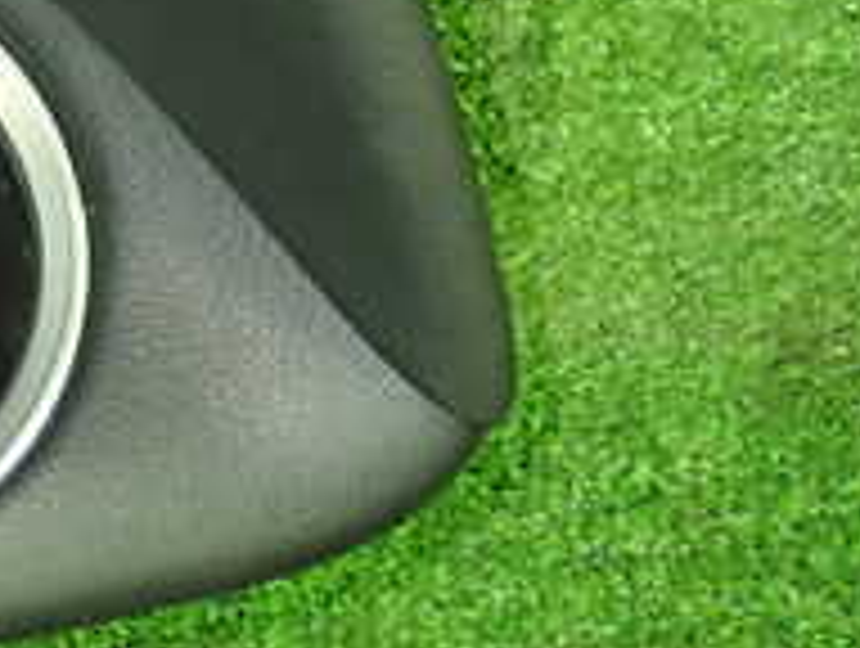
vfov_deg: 15.4
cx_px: -320
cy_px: -27
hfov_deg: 19.0
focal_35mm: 94
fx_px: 2340
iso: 800
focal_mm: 5.4
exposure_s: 1/30
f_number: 2.3
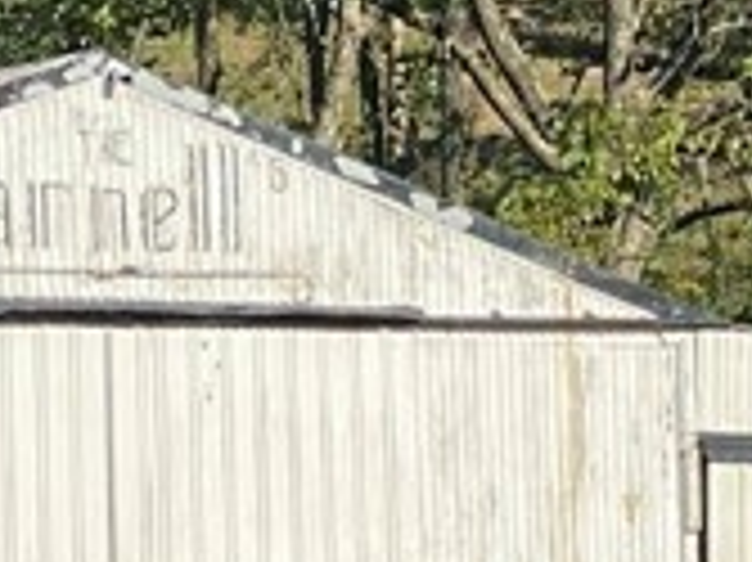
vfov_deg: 4.7
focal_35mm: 319
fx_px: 6925
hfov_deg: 6.2
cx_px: 257
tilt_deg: +4.2
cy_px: 265
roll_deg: +1.6
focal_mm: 6
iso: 20
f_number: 2
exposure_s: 1/1020
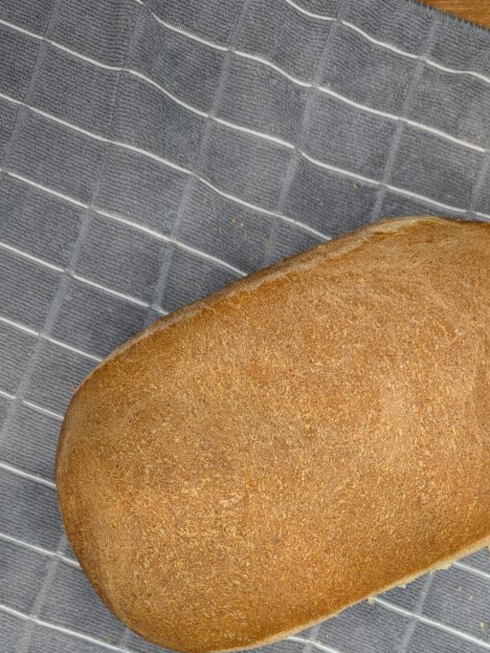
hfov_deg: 39.0
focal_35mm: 36
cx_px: 339
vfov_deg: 49.7
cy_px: 472
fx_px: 680
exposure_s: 1/24
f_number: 1.7
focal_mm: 4.53
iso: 32
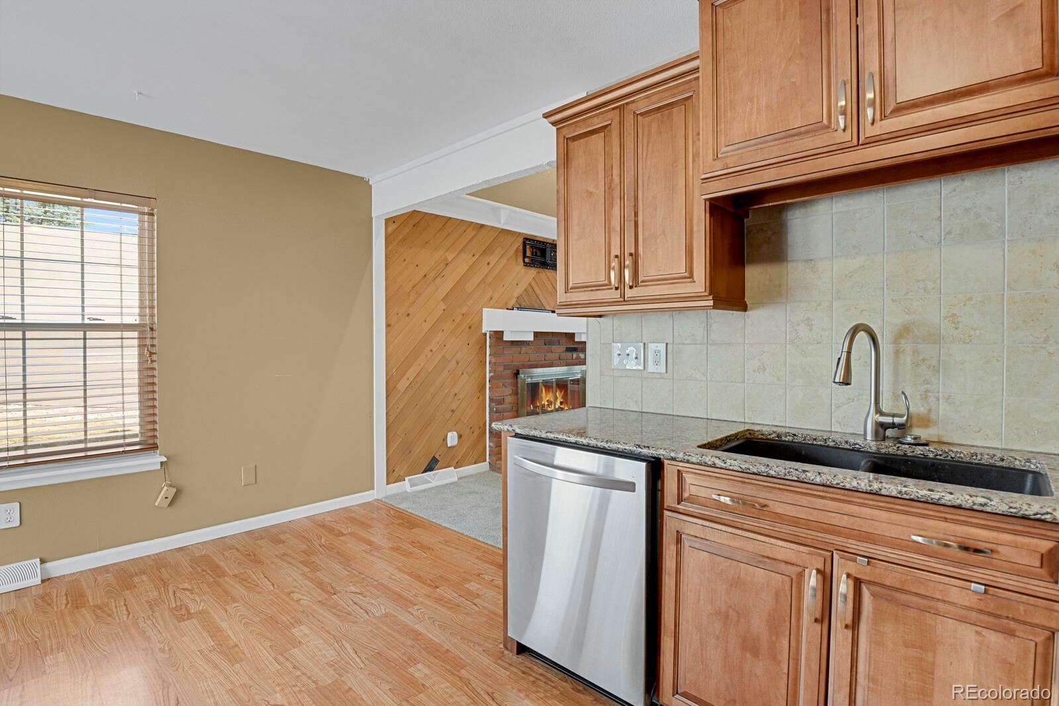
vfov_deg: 70.4
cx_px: 530
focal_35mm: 17
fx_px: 500
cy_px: 353
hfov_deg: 93.3
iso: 10000
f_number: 8
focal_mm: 17
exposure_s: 1/20
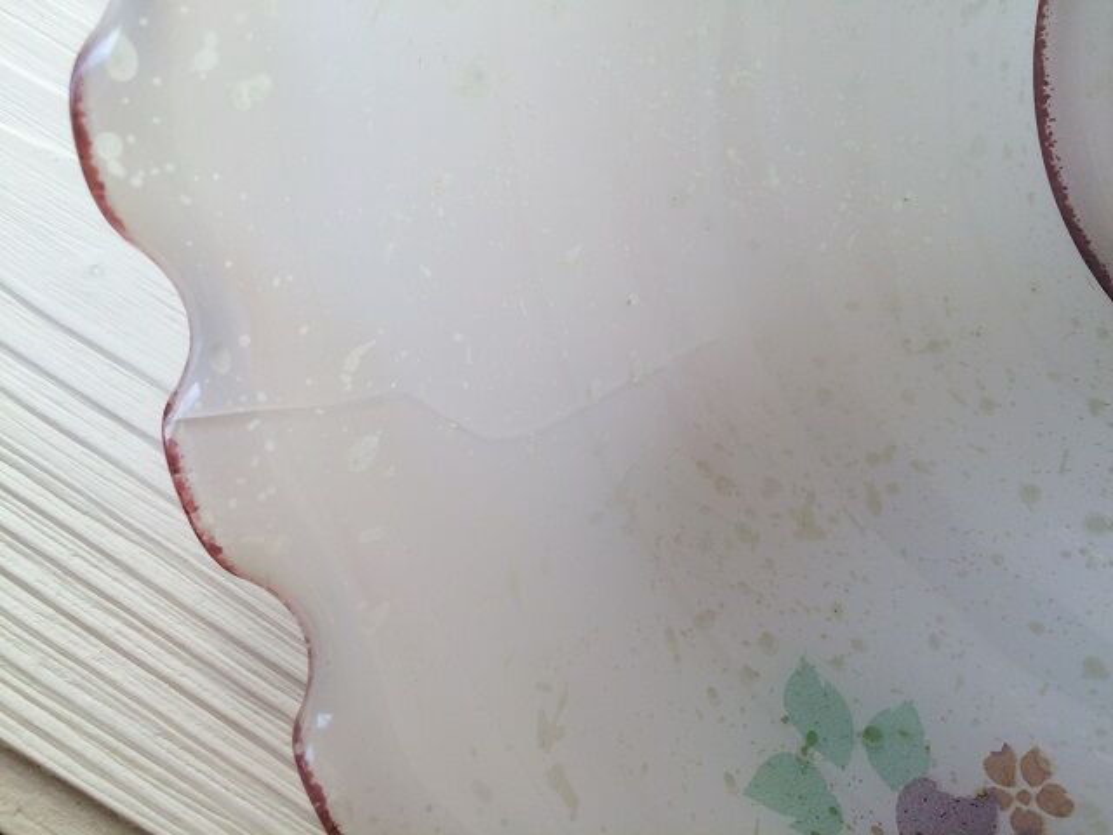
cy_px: 418
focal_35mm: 29
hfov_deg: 61.7
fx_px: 932
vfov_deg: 48.2
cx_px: 556
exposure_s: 1/158
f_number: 2.2
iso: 32
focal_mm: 4.15
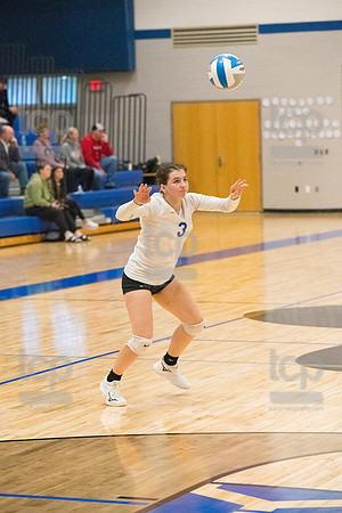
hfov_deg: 10.2
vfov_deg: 15.2
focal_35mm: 135
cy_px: 256
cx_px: 171
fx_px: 1924
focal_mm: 135
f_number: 4.5
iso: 10000
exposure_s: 1/1600
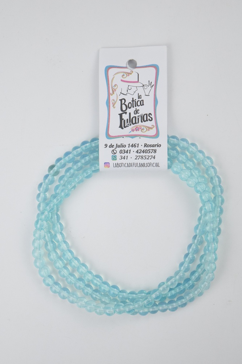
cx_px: 121
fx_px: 832
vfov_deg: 24.6
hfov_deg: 16.6
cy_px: 182
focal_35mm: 82
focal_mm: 55
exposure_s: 1/1000
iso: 2500
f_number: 5.6
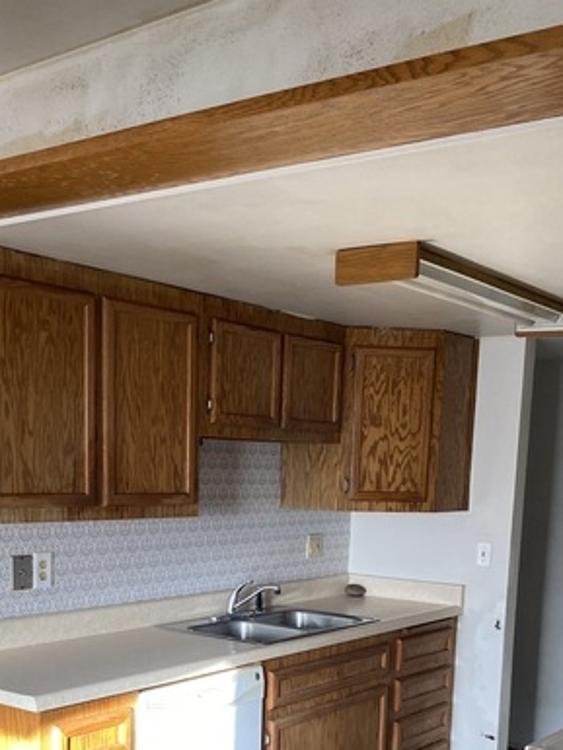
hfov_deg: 32.1
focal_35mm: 45
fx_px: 975
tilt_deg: -6.7
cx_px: 240
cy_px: 615
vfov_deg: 40.1
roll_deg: -1.9
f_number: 1.8
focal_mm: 4.25
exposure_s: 1/121
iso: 125
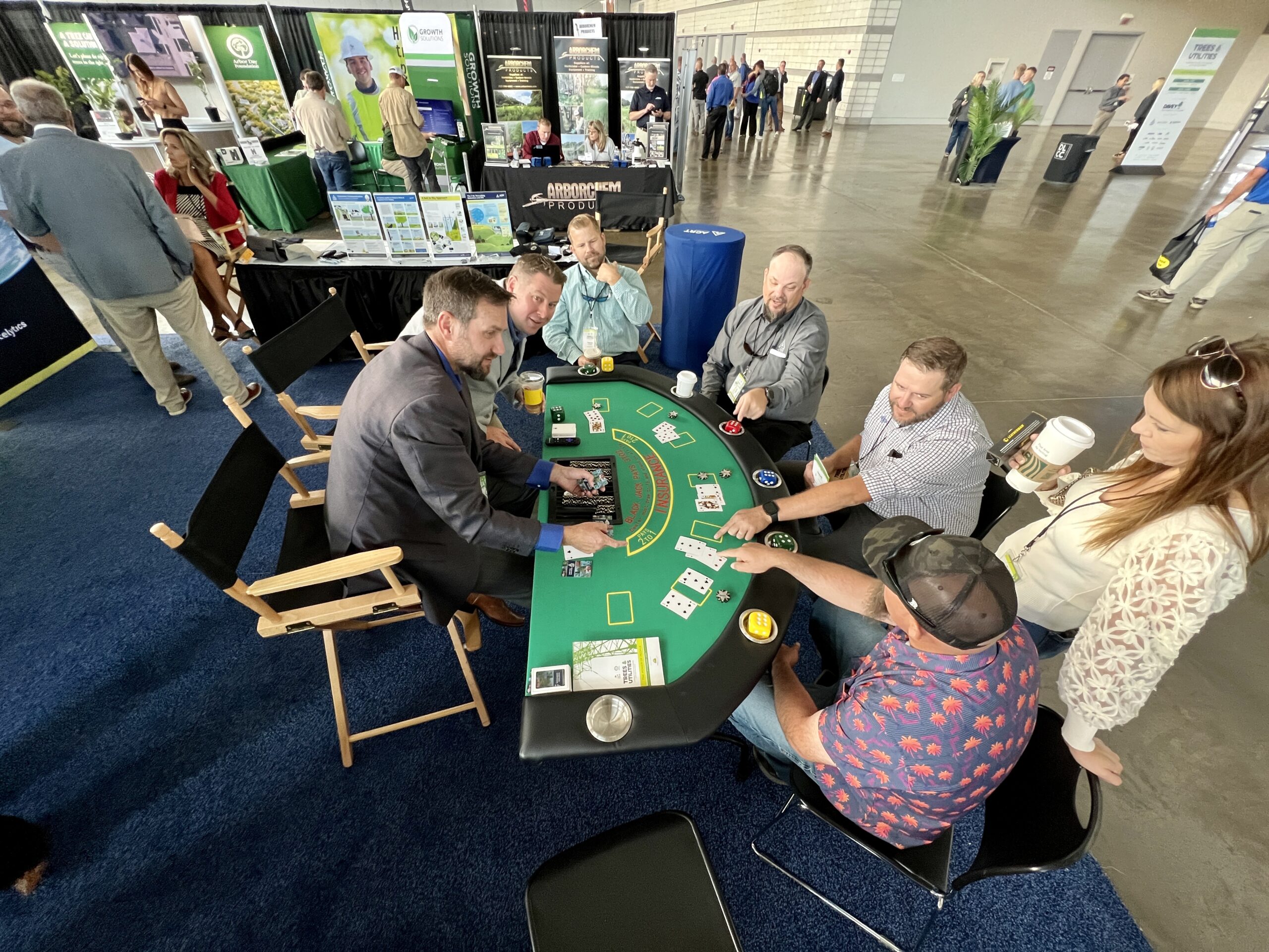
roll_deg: +0.4
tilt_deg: -39.3
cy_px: 476
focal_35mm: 13
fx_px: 477
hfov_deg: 106.2
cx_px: 634
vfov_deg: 89.9
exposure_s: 1/99
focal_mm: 1.57
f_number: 1.8
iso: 250
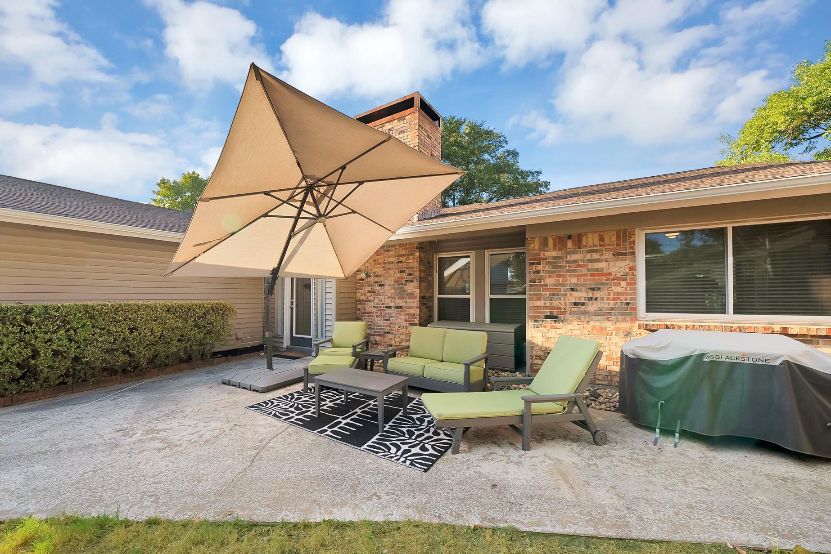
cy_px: 277
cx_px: 396
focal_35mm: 13
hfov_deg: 108.2
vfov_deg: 85.5
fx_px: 300
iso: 640
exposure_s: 1/250
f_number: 9
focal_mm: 12
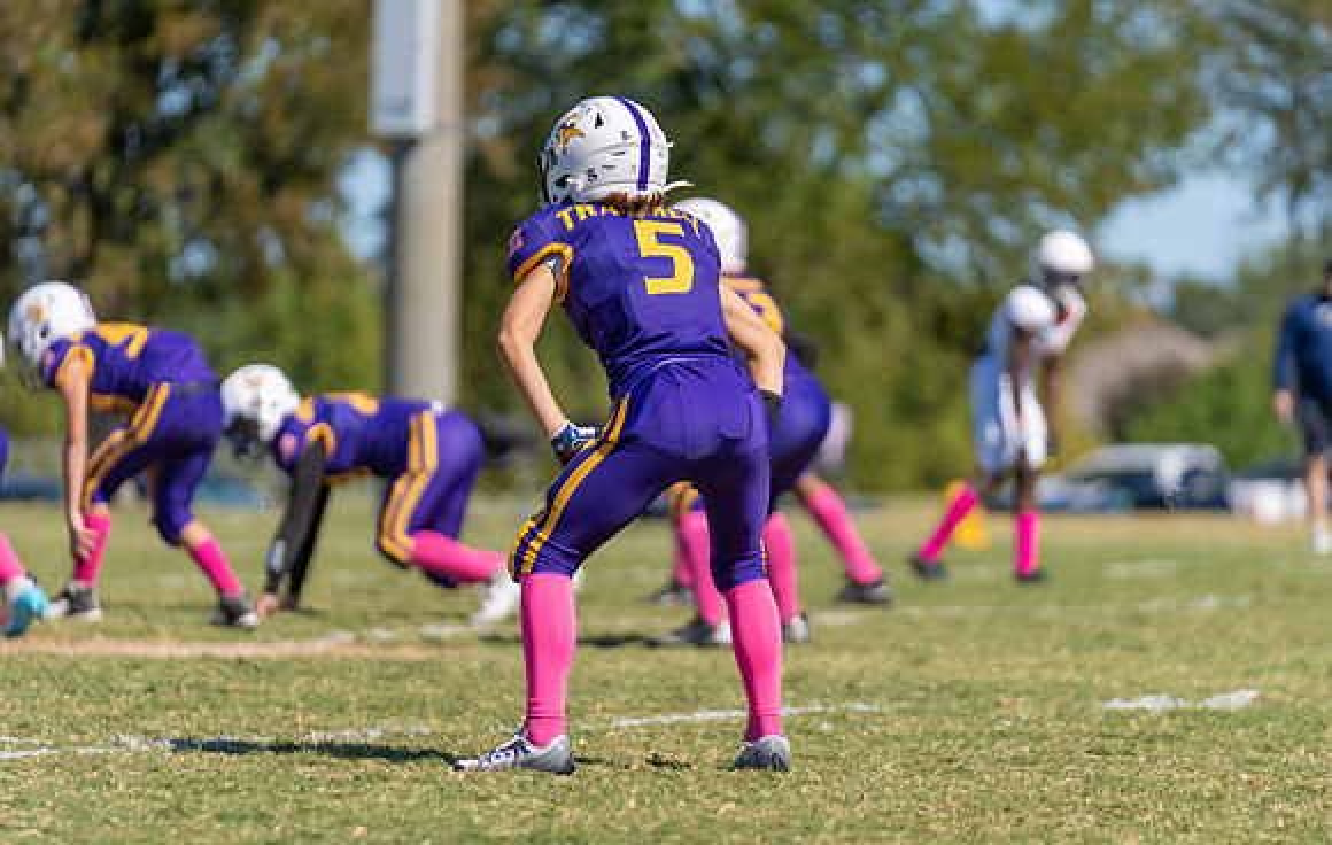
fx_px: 9343
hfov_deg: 8.2
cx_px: 659
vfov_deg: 5.2
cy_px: 425
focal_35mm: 256
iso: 100
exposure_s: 1/2000
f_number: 2.8
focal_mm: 200
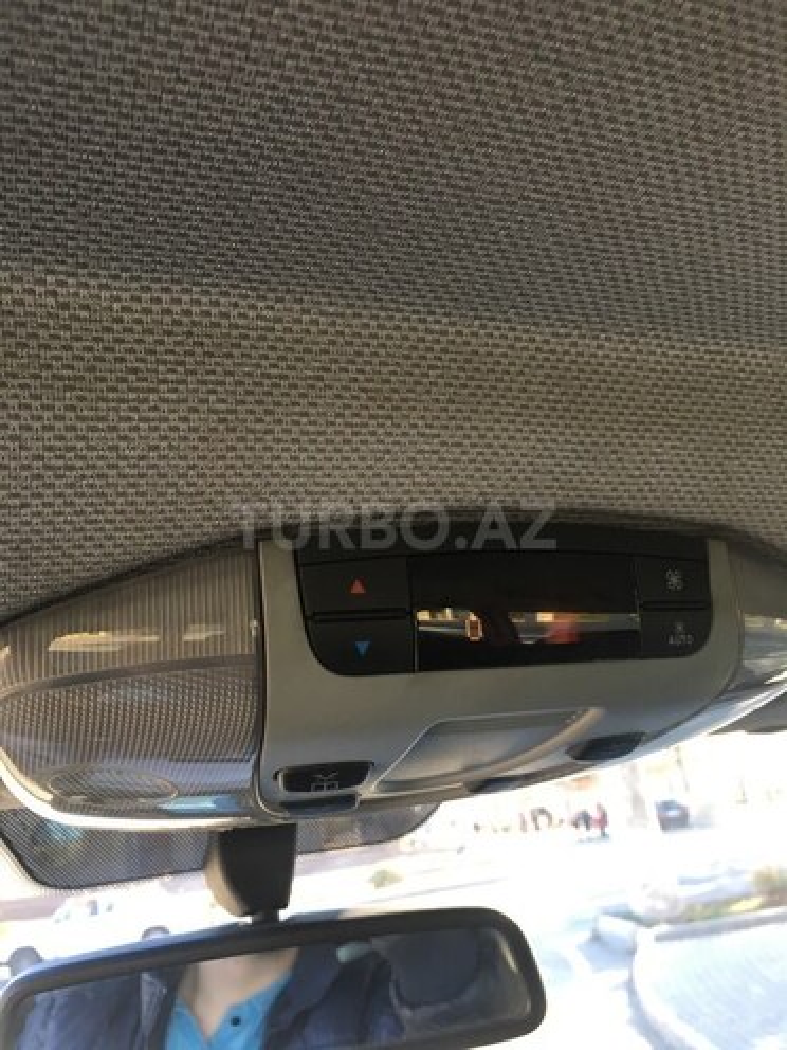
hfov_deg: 48.2
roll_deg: +6.0
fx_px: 879
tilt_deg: +18.7
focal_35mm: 29
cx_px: 394
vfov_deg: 61.7
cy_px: 525
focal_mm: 4.15
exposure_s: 1/33
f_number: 2.2
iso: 25
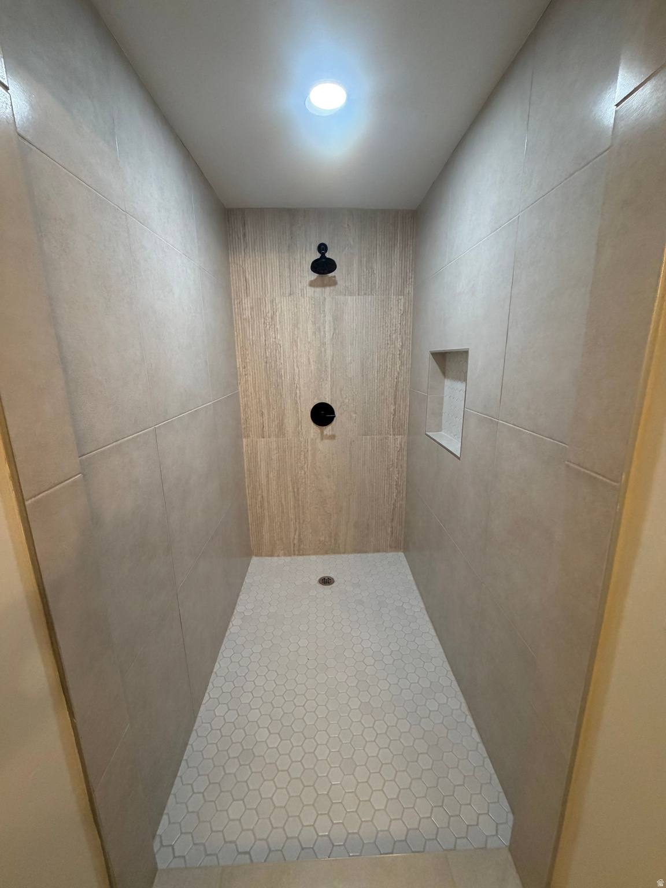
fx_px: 359
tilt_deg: -13.7
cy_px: 444
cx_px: 333
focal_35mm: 14
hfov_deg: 85.7
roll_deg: +0.9
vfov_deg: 102.1
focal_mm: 2.22
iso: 320
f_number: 2.2
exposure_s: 1/120
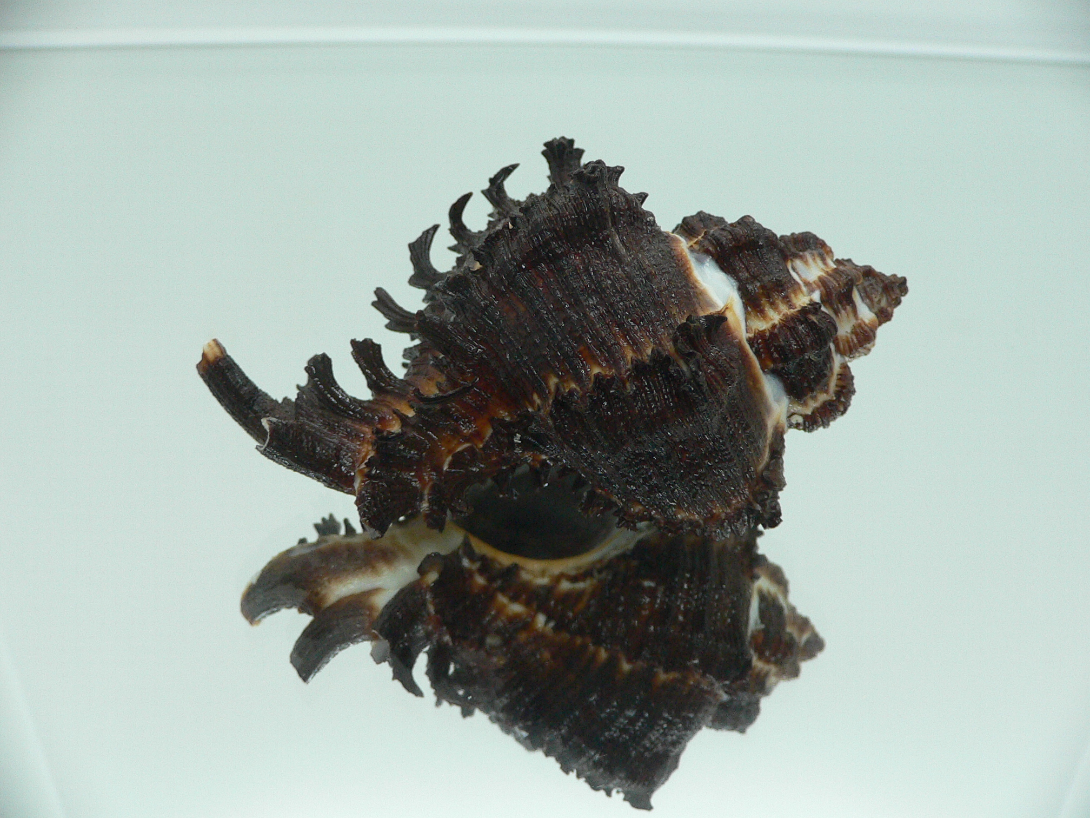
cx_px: 545
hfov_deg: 52.6
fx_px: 1102
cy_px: 409
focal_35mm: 35
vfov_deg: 40.7
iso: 150
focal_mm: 4.6
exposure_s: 1/60
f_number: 2.8
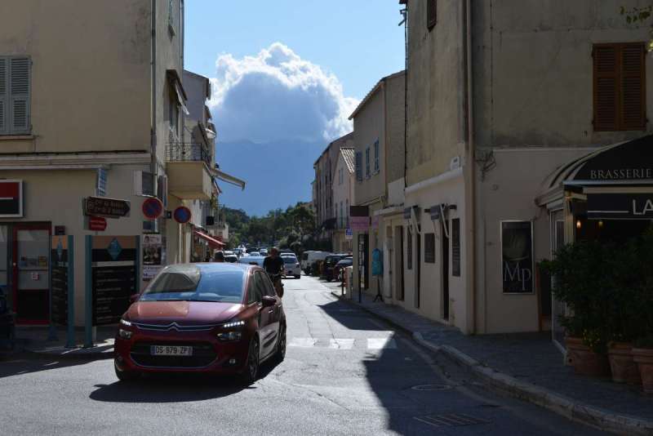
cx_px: 326
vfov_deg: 27.0
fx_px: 907
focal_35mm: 50
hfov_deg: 39.6
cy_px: 218
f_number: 8
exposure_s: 1/250
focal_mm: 50
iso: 125
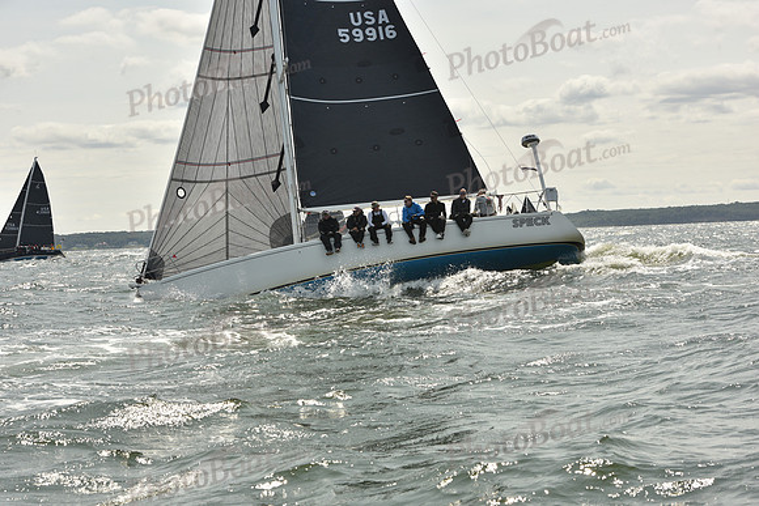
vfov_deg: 15.9
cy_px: 253
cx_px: 380
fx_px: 1814
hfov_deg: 23.6
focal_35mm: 86
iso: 250
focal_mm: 86
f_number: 9
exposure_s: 1/800
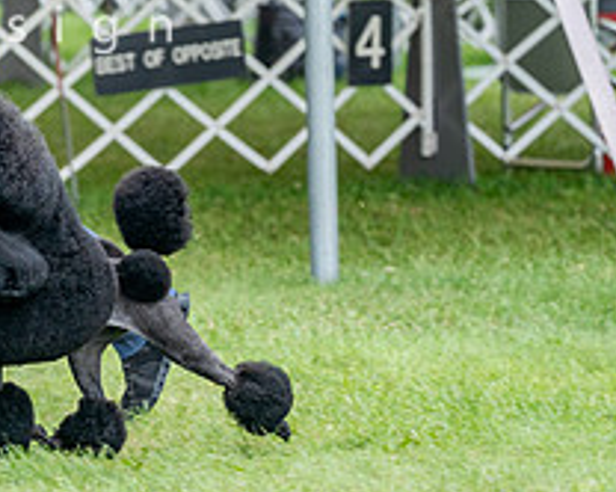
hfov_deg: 4.6
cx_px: -195
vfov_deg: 3.7
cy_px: 117
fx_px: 7686
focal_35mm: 422
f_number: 4.5
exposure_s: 1/400
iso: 400
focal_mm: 161
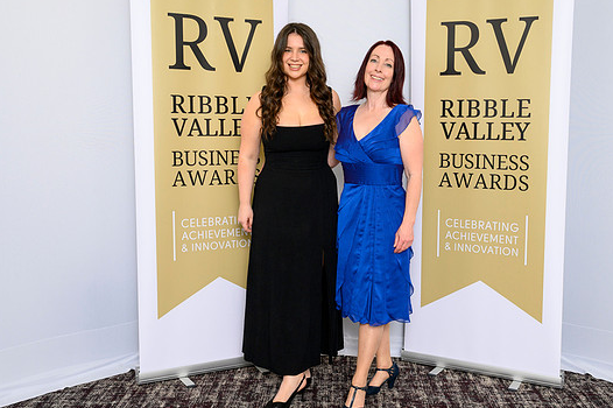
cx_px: 341
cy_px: 186
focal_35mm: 40
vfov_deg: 33.3
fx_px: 681
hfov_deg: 48.4
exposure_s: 1/125
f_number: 8
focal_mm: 33.5
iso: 400
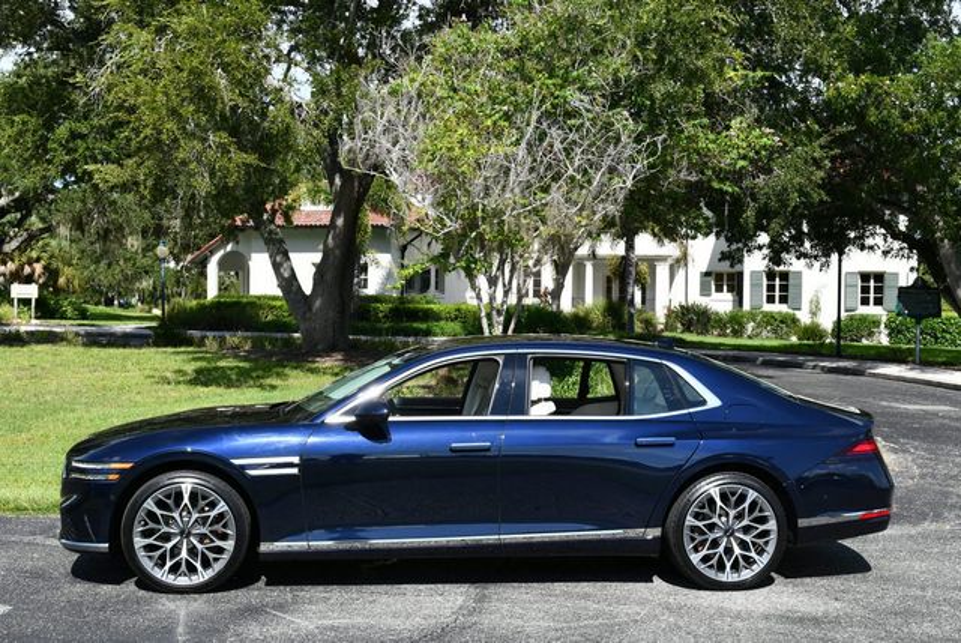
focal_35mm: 48
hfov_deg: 41.1
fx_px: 1282
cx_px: 480
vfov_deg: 28.1
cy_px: 322
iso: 110
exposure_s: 1/250
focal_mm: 24
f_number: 8
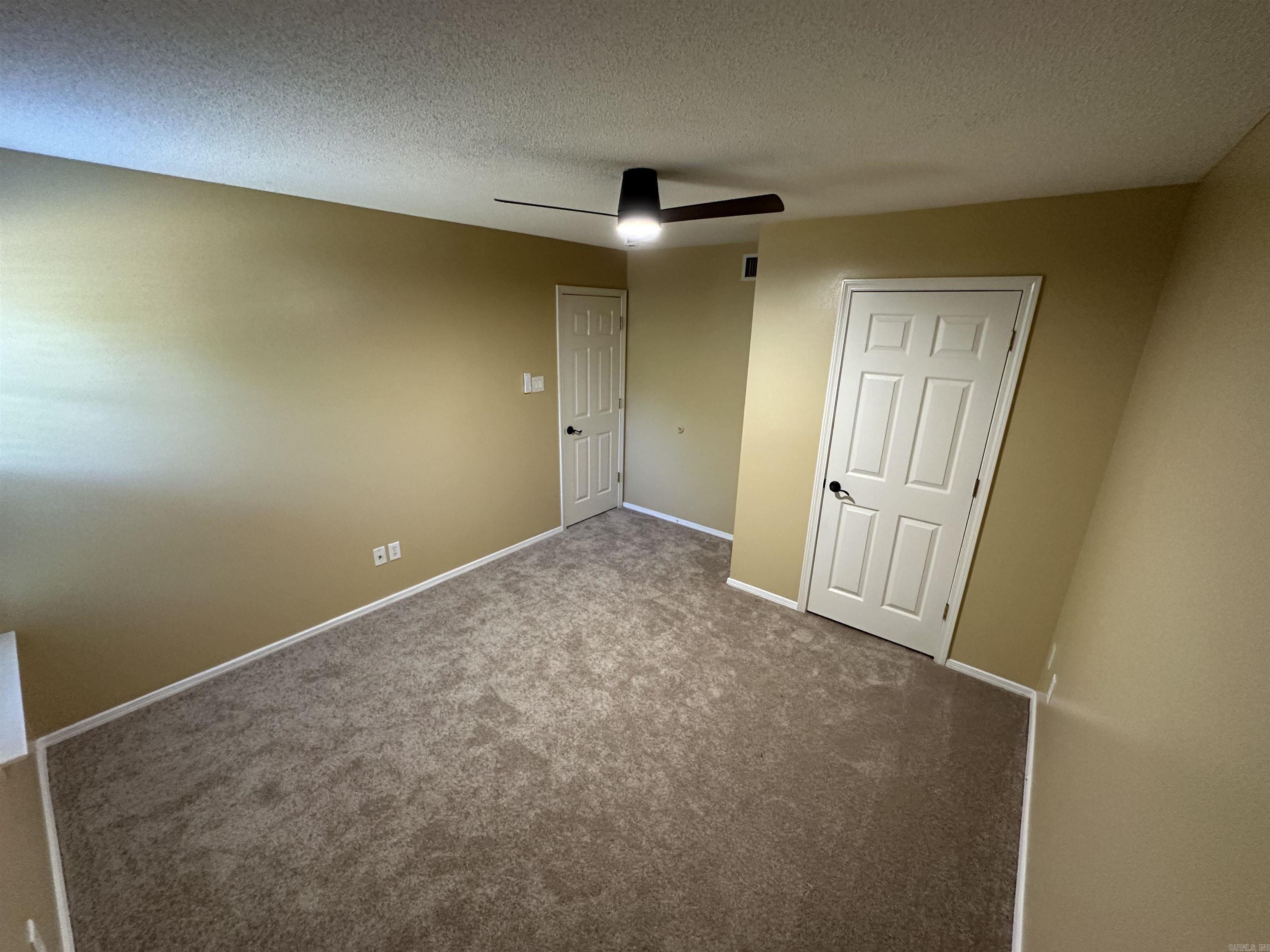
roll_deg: -2.3
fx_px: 514
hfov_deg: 102.1
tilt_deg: -17.9
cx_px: 635
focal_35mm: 14
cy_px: 476
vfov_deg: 85.7
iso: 400
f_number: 2.2
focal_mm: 2.22
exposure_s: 1/60
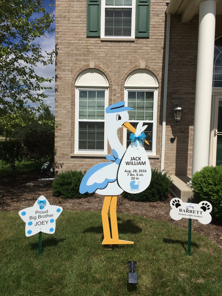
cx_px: 111
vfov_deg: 61.7
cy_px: 148
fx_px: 248
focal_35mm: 29
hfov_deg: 48.2
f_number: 2.2
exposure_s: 1/5882
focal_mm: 4.15
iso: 32
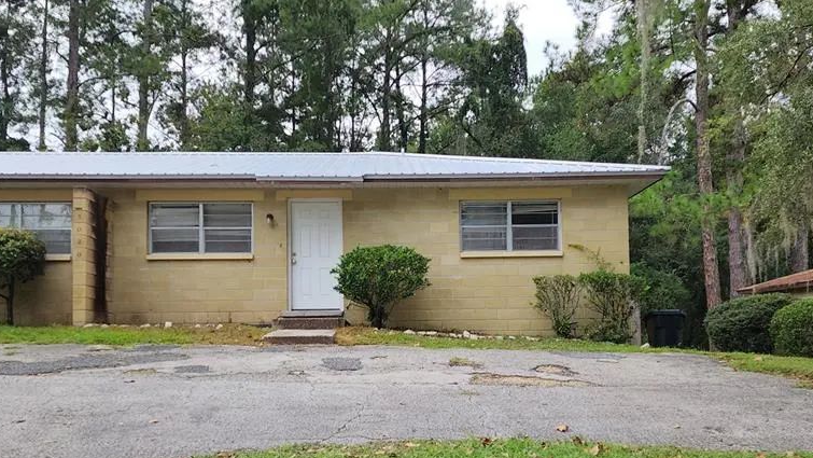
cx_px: 416
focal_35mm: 34
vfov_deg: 34.3
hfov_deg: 58.0
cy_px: 309
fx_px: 733
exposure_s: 1/636
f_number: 1.8
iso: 12
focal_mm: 6.4
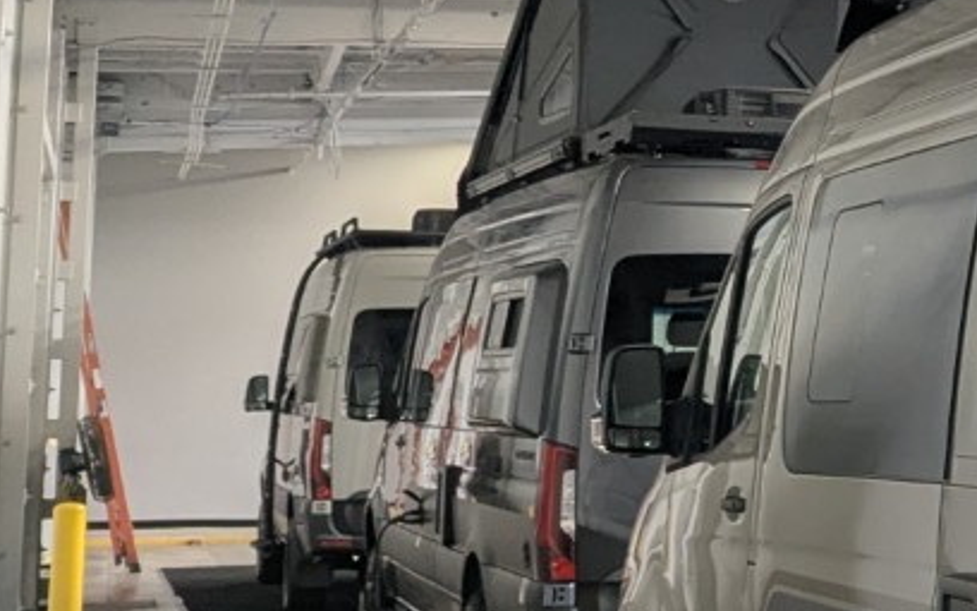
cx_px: 1632
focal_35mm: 87
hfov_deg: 19.4
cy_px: 192
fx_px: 2316
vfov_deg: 15.0
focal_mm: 6.81
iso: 260
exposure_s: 1/120
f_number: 1.85
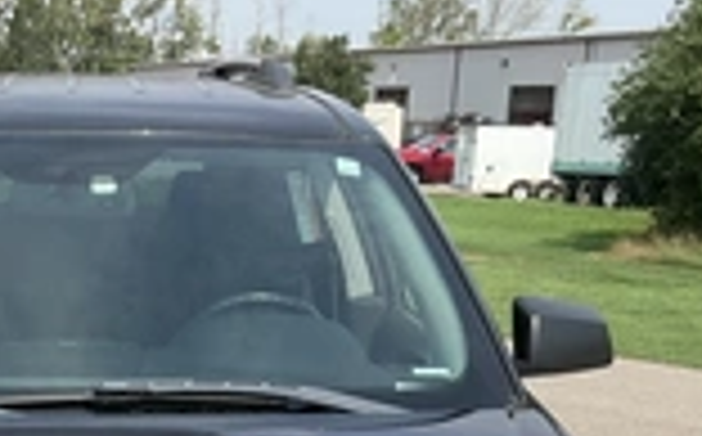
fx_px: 1509
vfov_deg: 15.2
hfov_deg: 25.5
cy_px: 665
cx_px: 86
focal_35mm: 79
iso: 25
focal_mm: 3
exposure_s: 1/1786
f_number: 1.8
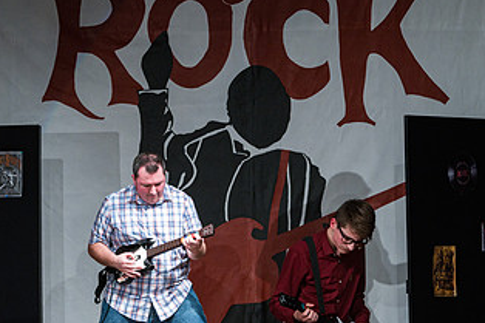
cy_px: 194
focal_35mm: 207
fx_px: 2787
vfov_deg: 6.6
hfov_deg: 9.9
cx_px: 159
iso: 1250
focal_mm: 112
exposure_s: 1/250
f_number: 4
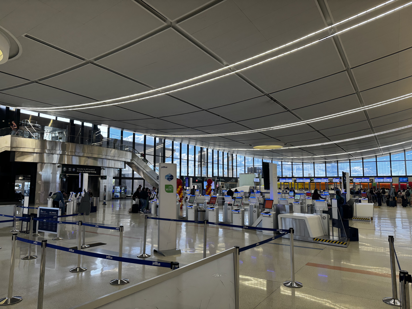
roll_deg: +0.2
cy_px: 154
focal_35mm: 24
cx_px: 206
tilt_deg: +6.0
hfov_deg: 71.6
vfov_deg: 56.8
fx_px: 286
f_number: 1.78
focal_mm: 6.76
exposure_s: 1/120
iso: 125
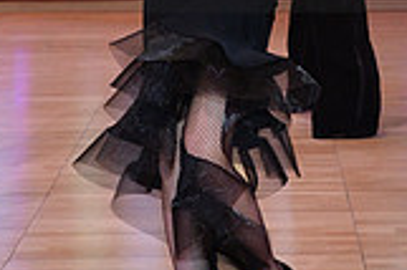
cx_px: 307
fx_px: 1954
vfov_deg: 7.8
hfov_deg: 11.9
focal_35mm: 173
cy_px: -71
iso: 2000
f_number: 5.6
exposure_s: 1/250
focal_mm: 48
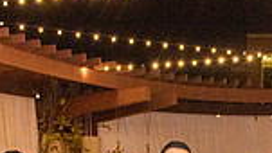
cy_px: 360
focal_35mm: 111
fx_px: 801
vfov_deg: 9.7
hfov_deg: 18.9
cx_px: 256
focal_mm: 24
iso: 1600
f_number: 4
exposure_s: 1/160
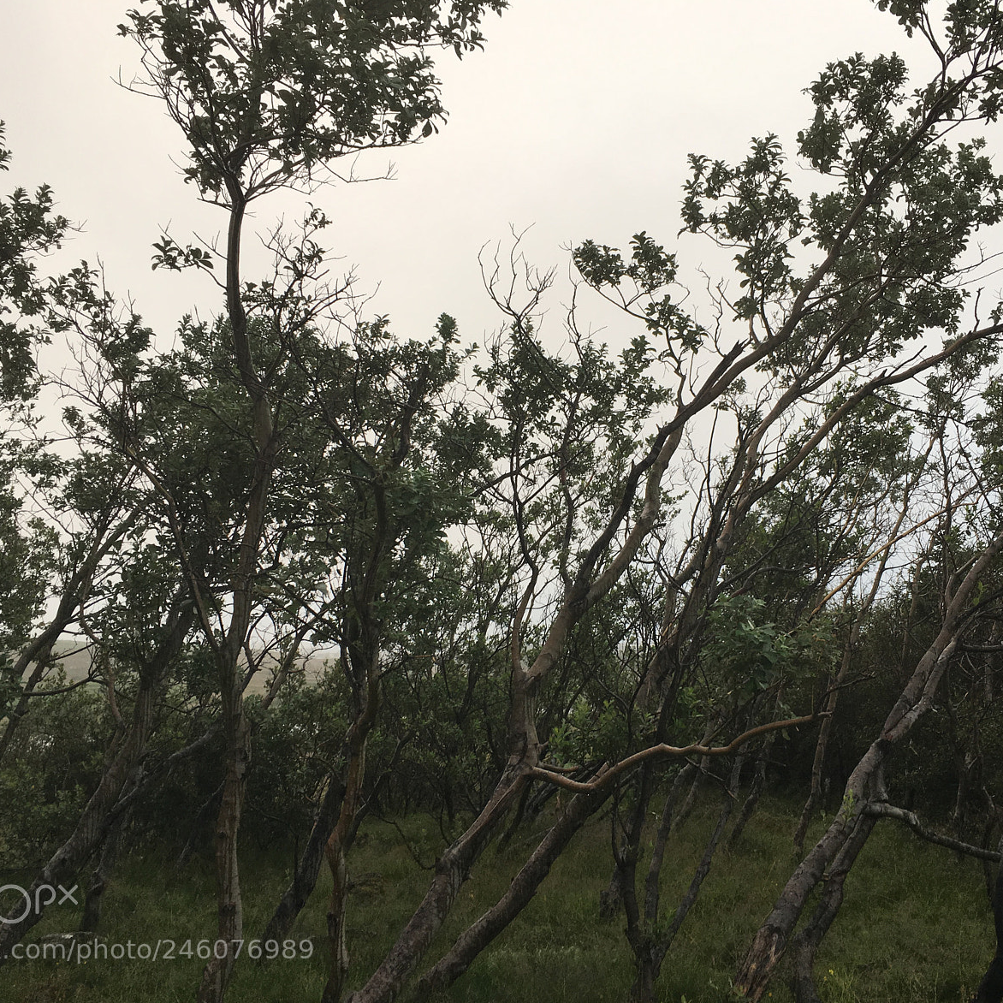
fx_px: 1147
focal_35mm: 35
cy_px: 503
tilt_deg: +6.4
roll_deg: +0.6
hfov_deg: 47.2
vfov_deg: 47.2
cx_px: 550
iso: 25
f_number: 2.2
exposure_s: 1/50
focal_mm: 4.15
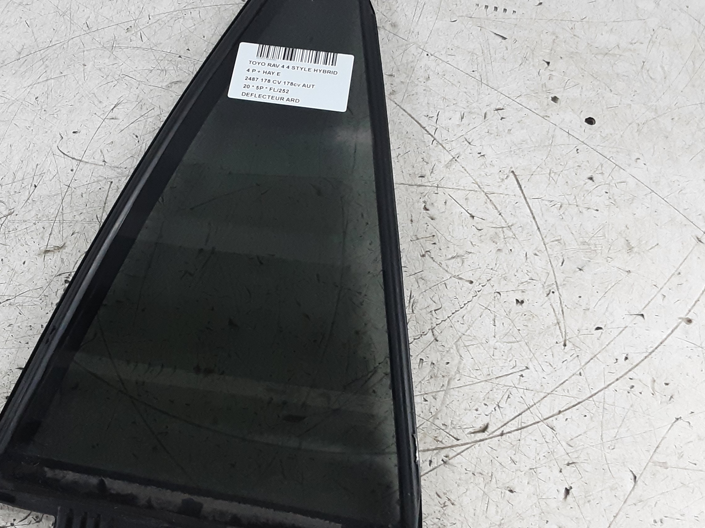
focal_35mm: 39
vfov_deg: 36.8
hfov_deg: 47.2
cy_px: 261
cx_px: 247
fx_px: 794
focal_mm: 2.91
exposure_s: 1/50
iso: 200
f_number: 1.9
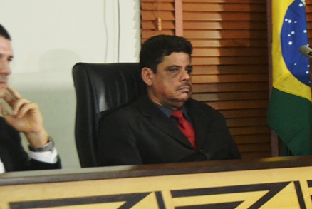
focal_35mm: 96
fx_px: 832
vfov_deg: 14.3
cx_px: 220
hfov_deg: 21.1
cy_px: 74
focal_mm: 35
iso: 2800
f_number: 5
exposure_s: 1/60
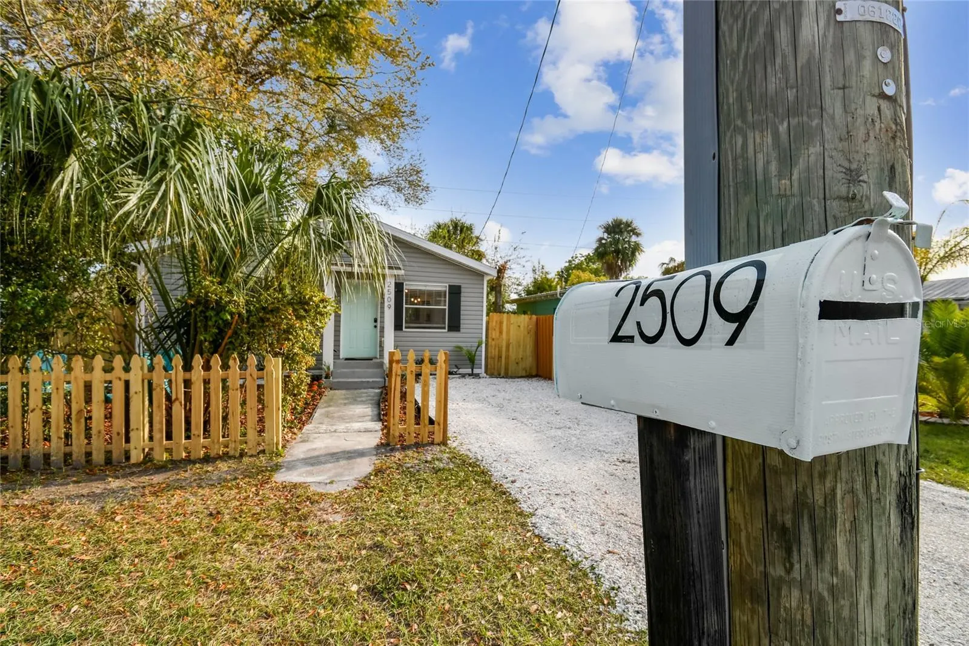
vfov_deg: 77.3
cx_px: 484
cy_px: 323
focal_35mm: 15
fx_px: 404
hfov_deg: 100.4
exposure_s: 1/125
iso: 100
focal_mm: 10
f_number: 7.1
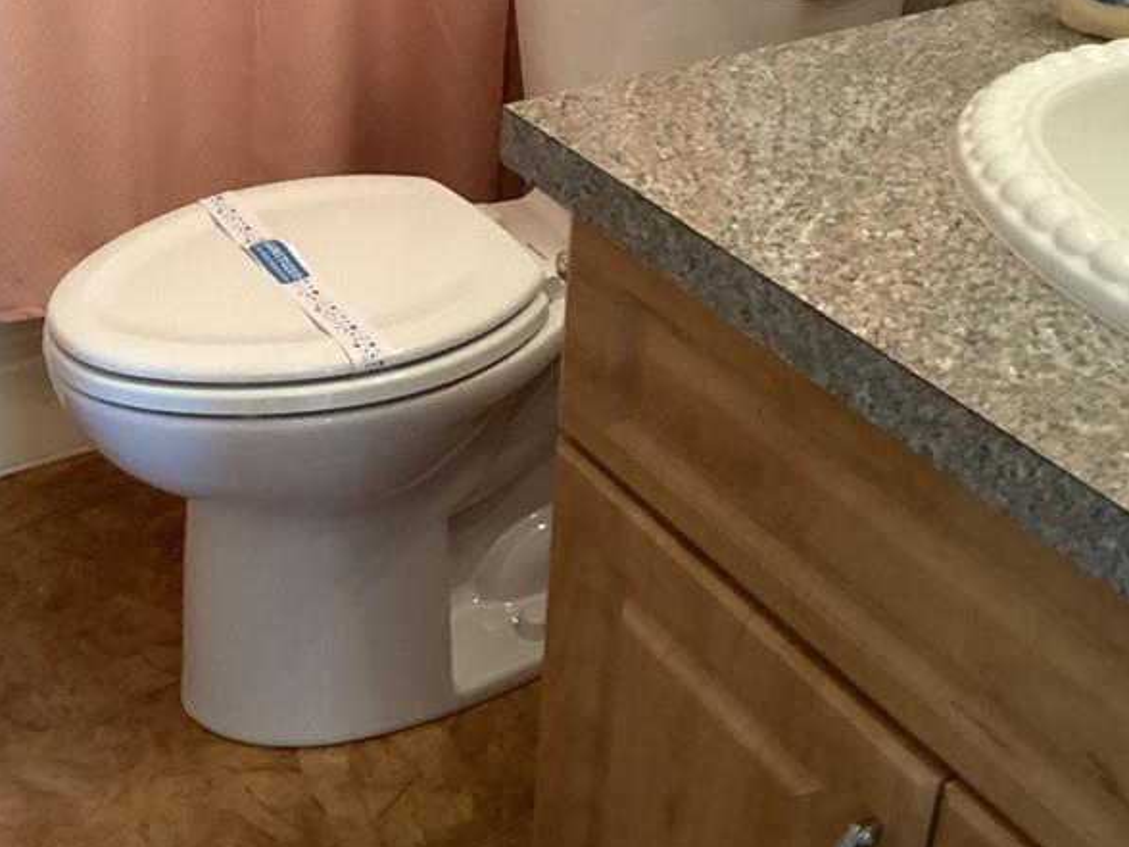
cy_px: 148
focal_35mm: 54
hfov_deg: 34.7
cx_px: 273
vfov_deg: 26.4
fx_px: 1761
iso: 250
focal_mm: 3.3
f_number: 2.4
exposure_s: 1/40
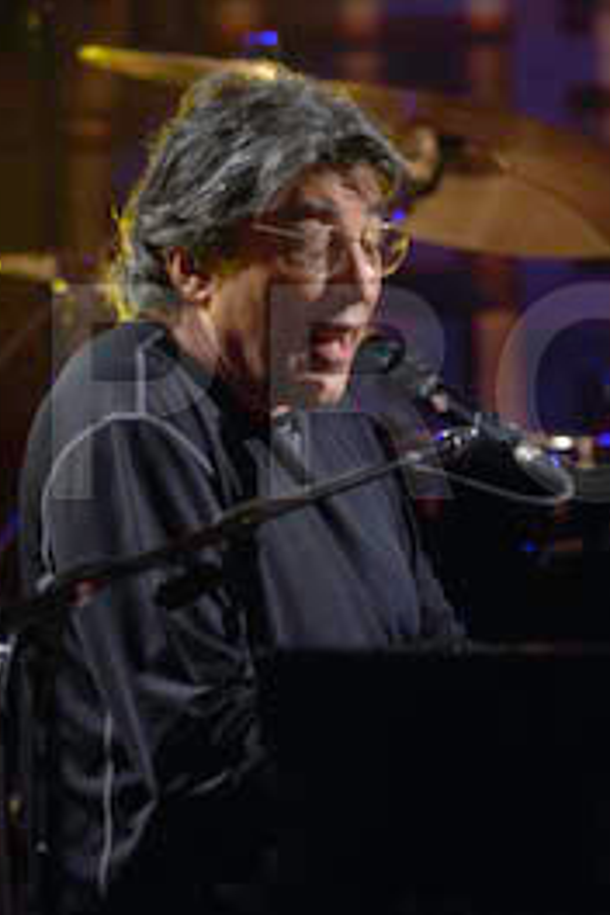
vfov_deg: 6.5
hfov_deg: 4.3
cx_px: 582
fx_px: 8082
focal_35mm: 318
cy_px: 458
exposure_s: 1/60
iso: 800
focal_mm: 140
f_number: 2.8
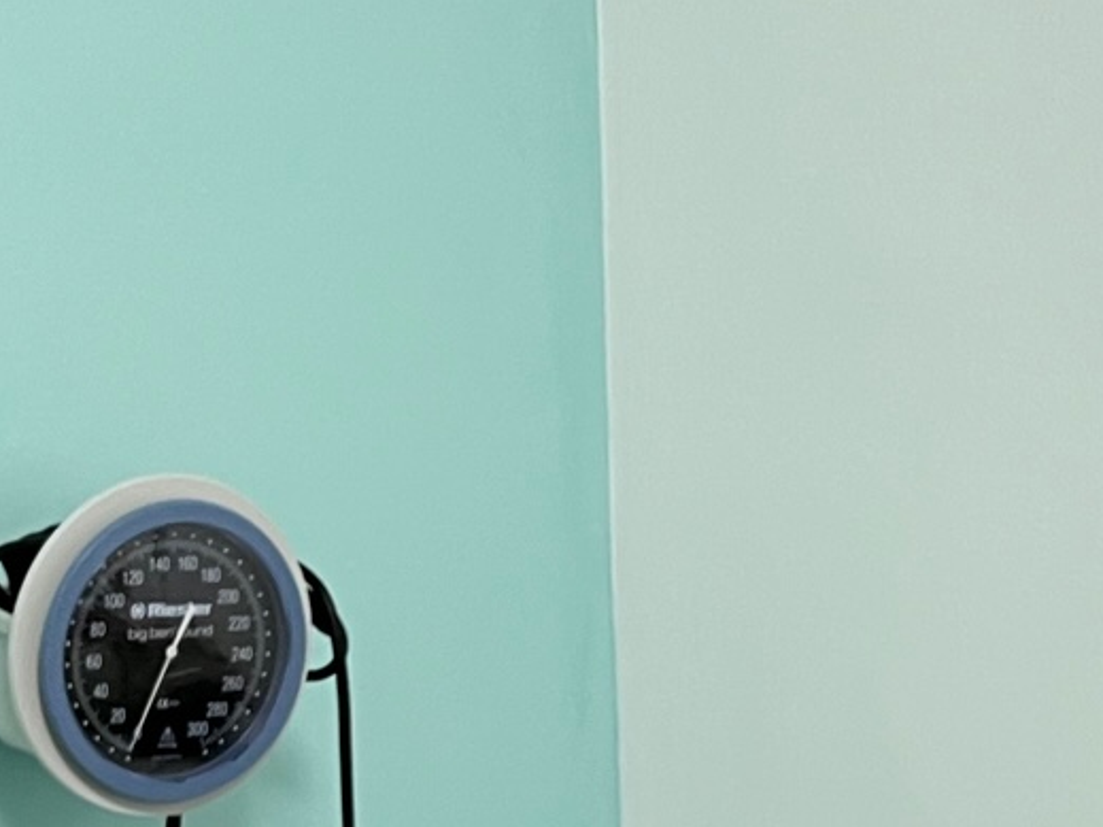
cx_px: 797
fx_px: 3218
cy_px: 1212
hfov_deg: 19.3
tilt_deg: -20.5
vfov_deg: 13.8
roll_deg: +1.0
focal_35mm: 101
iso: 80
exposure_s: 1/50
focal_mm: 5.7
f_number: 1.5
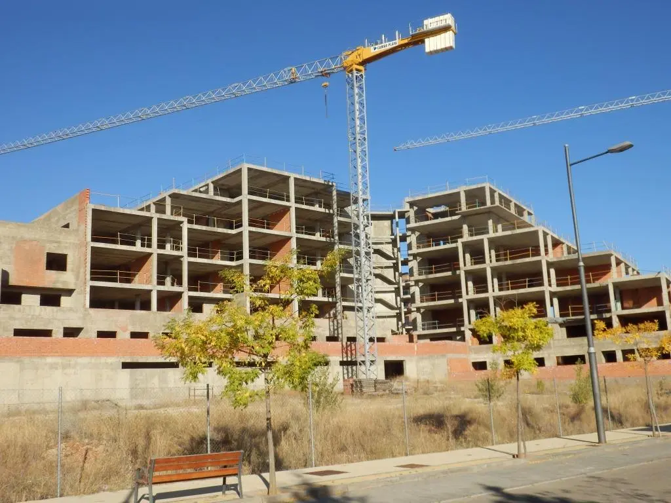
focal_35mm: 42
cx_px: 336
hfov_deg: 44.8
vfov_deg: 34.3
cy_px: 252
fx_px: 814
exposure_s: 1/800
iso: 80
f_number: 4
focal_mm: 7.4
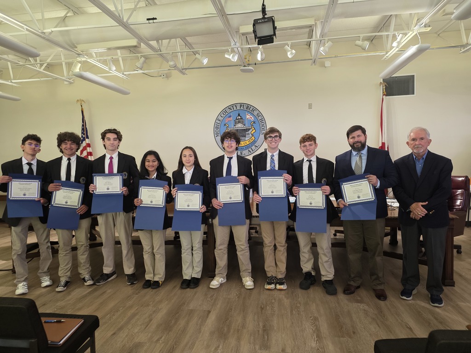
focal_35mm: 23
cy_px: 176
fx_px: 313
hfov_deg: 73.9
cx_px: 236
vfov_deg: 58.9
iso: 320
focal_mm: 6.25
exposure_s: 1/120
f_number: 1.7
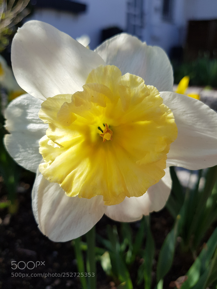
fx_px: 217
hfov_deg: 53.1
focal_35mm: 26
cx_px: 108
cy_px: 144
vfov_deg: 67.3
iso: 40
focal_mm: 4.2
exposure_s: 1/1484
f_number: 1.7
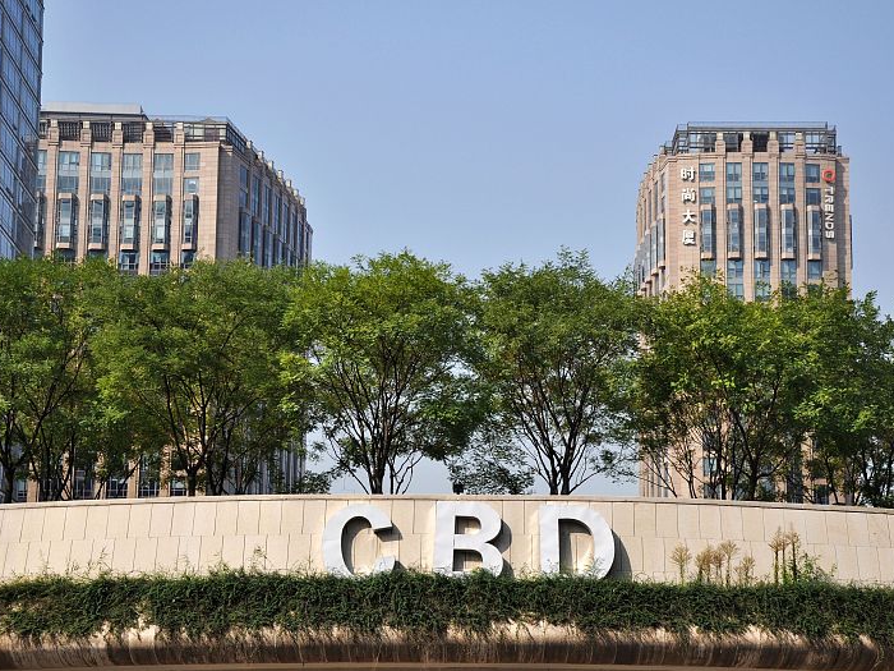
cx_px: 492
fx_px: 2040
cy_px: 338
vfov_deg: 18.7
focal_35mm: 79
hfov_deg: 24.7
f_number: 8
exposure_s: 1/800
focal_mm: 48
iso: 200
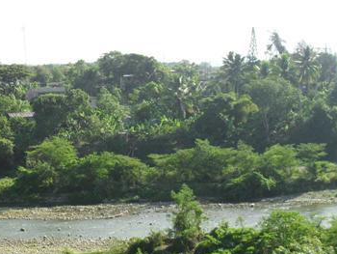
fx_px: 623
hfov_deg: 30.1
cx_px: 130
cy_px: 158
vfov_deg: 22.9
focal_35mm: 64
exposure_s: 1/500
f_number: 3.3
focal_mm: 8.8
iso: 100
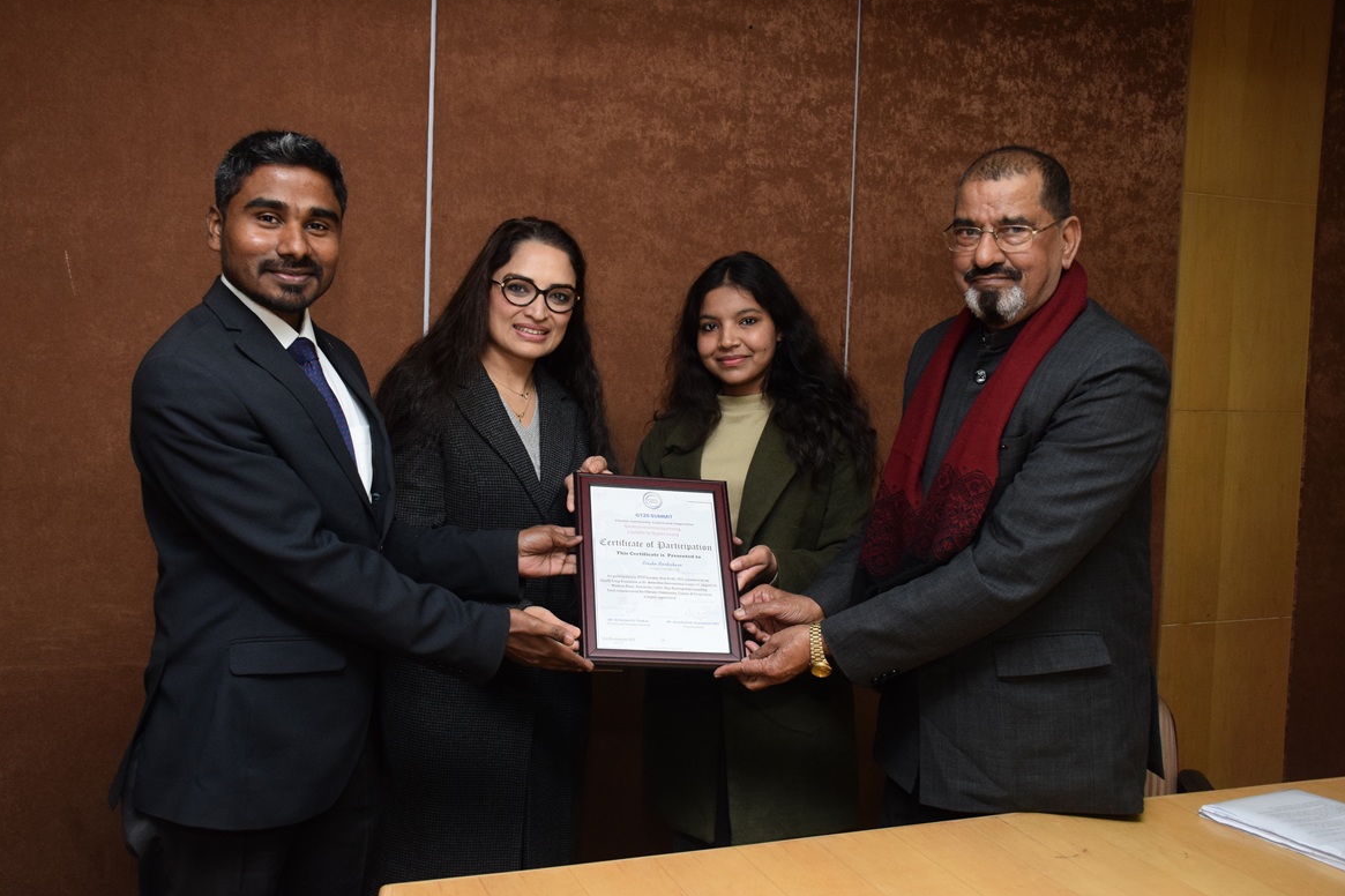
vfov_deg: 38.9
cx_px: 653
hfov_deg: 55.8
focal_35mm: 34
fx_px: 1270
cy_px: 454
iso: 1250
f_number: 5
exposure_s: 1/200
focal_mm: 22
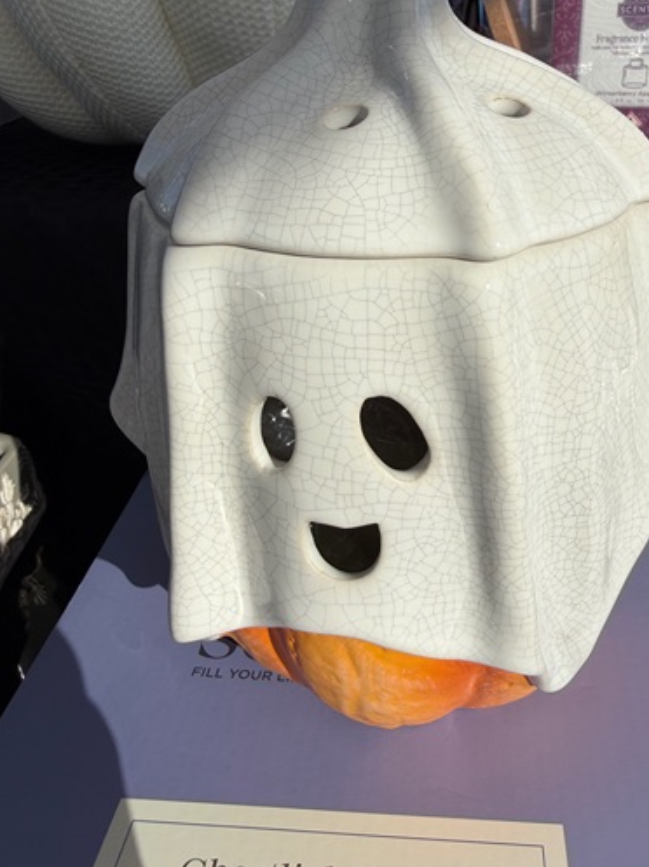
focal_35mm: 29
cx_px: 389
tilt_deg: -26.3
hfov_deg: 47.9
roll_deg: +0.4
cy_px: 380
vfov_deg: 61.5
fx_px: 726
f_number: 2.2
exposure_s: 1/2315
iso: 16
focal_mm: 2.22
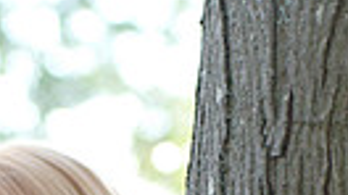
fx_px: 3907
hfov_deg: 5.1
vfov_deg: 2.8
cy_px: 551
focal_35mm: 424
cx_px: 49
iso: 400
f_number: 4
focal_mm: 79
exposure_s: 1/90
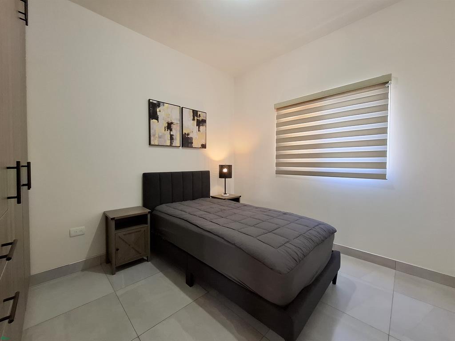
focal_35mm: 13
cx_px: 228
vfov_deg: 89.9
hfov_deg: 106.2
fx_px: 171
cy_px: 170
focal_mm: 1.74
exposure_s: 1/30
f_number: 2.2
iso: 200
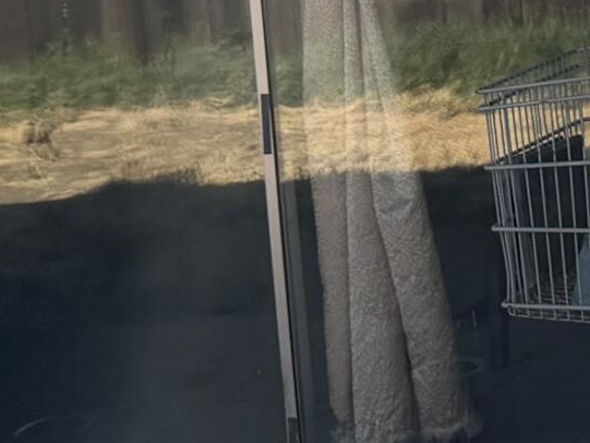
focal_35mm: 133
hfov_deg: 14.3
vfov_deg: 10.6
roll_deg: +5.8
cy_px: -301
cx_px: 742
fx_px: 2267
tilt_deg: +0.2
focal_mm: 6.76
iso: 100
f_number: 1.78
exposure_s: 1/2232
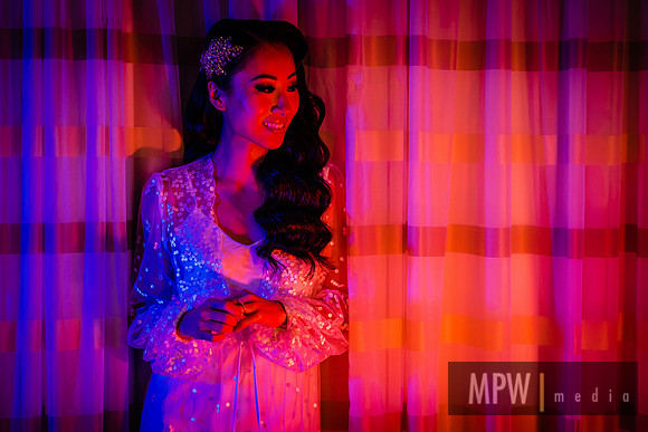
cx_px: 324
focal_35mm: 80
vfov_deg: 17.2
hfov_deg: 25.5
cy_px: 216
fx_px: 1432
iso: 640
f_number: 1.8
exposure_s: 1/160
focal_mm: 75
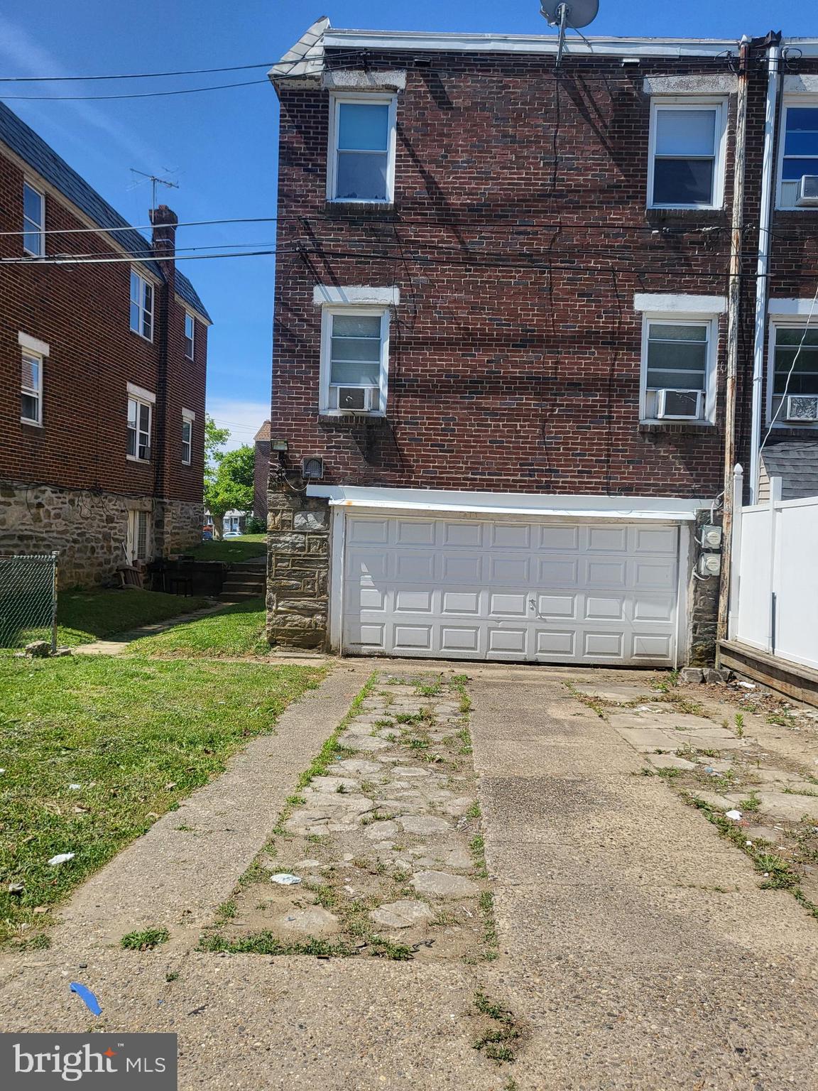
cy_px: 546
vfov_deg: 67.3
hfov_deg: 53.1
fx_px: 819
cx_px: 409
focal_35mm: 26
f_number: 1.8
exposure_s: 1/2321
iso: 50
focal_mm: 4.25
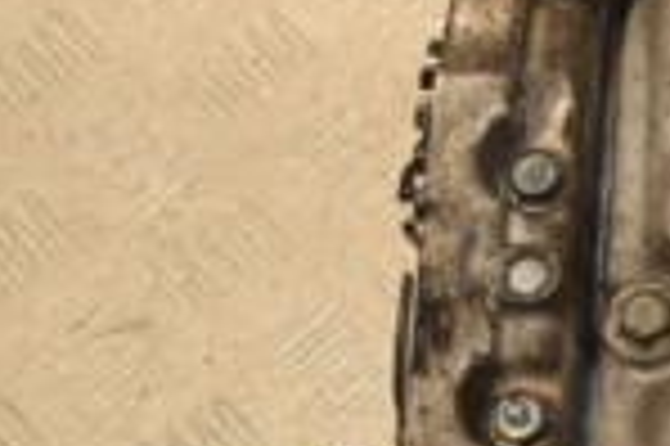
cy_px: 550
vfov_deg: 10.6
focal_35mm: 127
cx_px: 1048
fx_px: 2361
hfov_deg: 14.8
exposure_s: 1/200
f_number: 8
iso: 800
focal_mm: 21
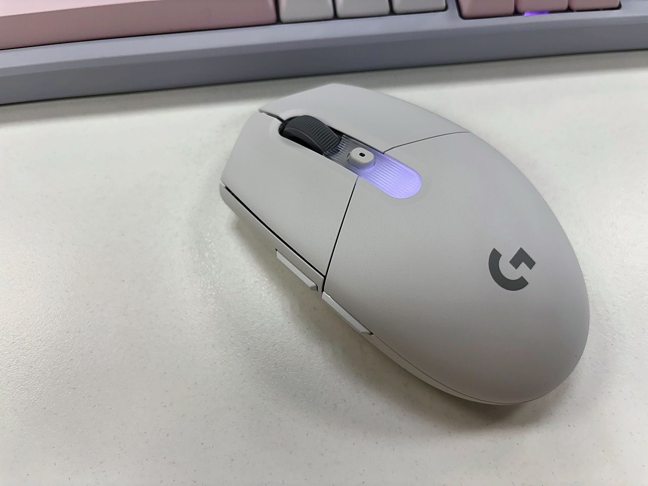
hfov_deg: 67.3
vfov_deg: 53.1
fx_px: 487
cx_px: 324
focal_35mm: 26
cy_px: 243
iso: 50
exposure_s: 1/100
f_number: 1.6
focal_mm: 5.96
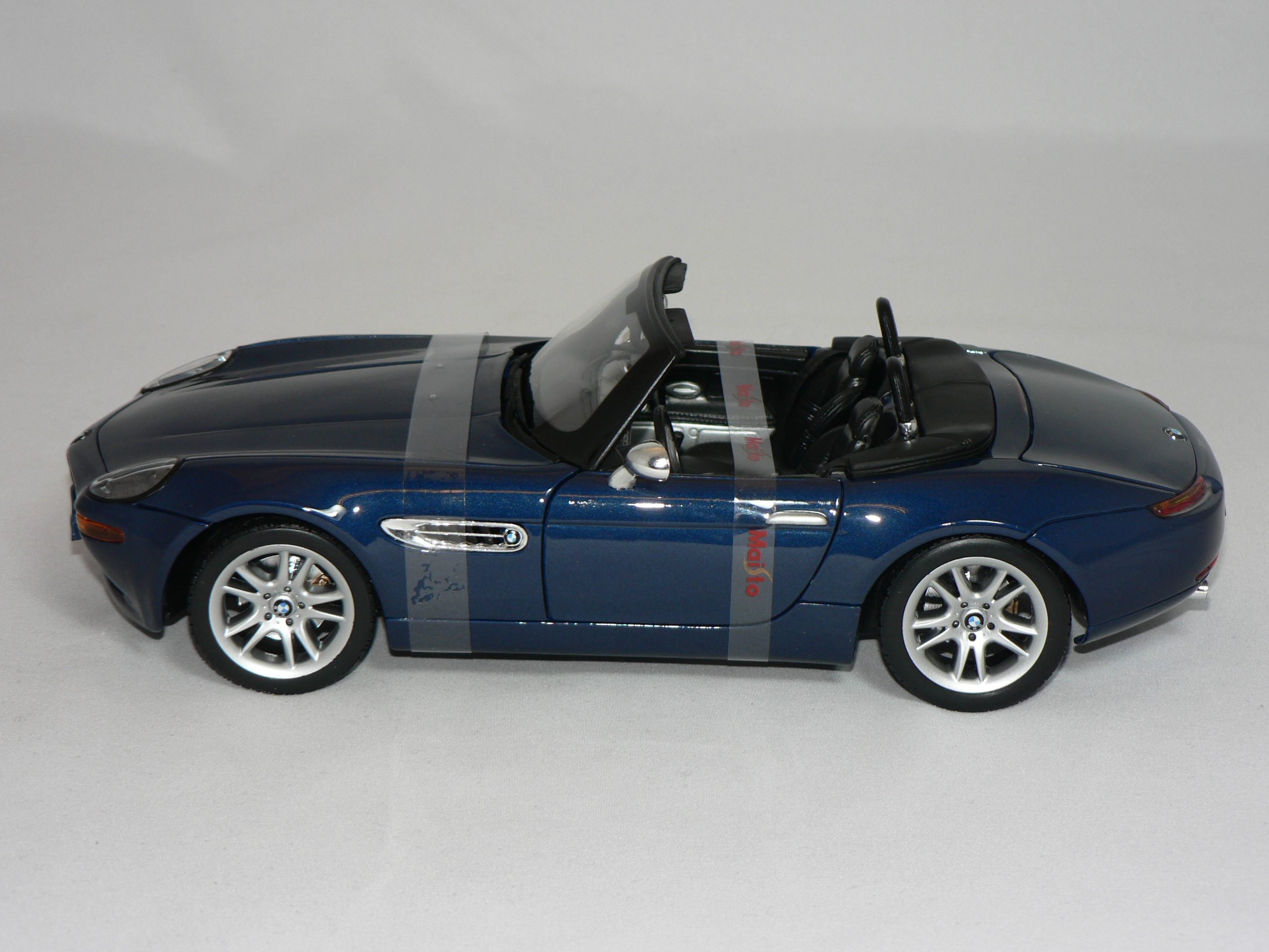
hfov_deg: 24.4
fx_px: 2933
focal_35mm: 80
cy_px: 476
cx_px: 634
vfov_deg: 18.4
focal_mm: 13.4
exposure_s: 1/60
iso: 80
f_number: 3.2
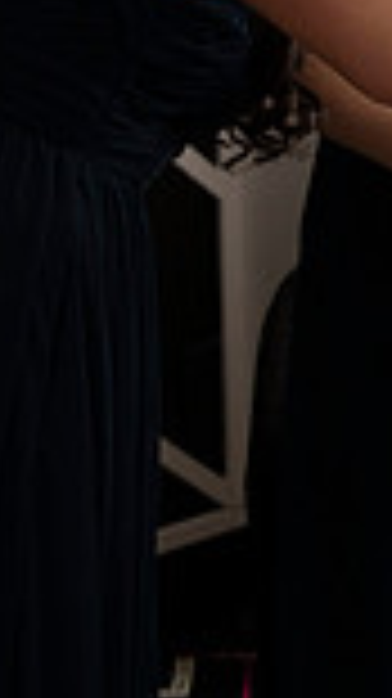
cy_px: -50
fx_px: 2314
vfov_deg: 16.7
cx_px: 734
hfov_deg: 9.2
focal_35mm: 125
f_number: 2.8
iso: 1600
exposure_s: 1/1600
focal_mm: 32
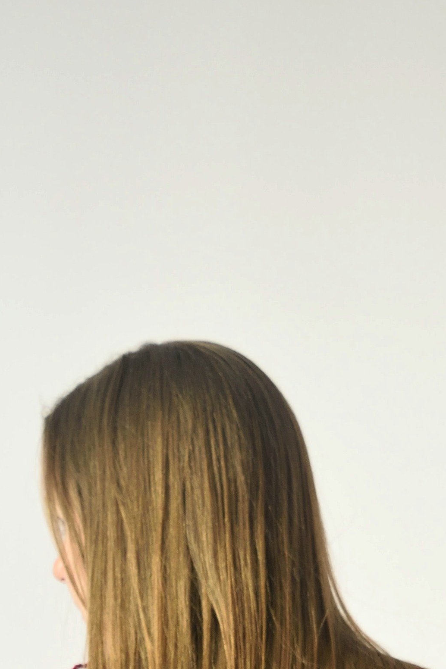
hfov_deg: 9.8
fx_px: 2614
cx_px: 223
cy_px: 1022
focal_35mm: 141
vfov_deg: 13.7
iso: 400
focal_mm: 29
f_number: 5
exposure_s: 1/13
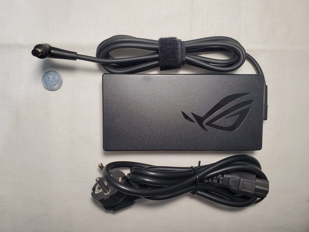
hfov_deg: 67.3
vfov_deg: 53.1
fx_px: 232
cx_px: 154
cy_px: 116
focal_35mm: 26
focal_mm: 4.3
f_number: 2.4
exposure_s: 1/120
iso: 200
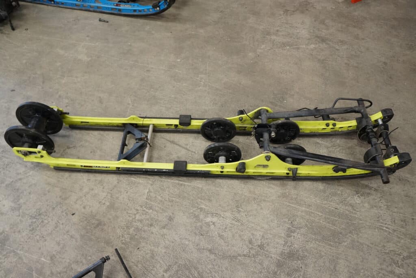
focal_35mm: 27
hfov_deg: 67.4
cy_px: 139
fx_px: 312
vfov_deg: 47.9
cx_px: 208
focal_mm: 18
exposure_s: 1/60
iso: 1000
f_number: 5
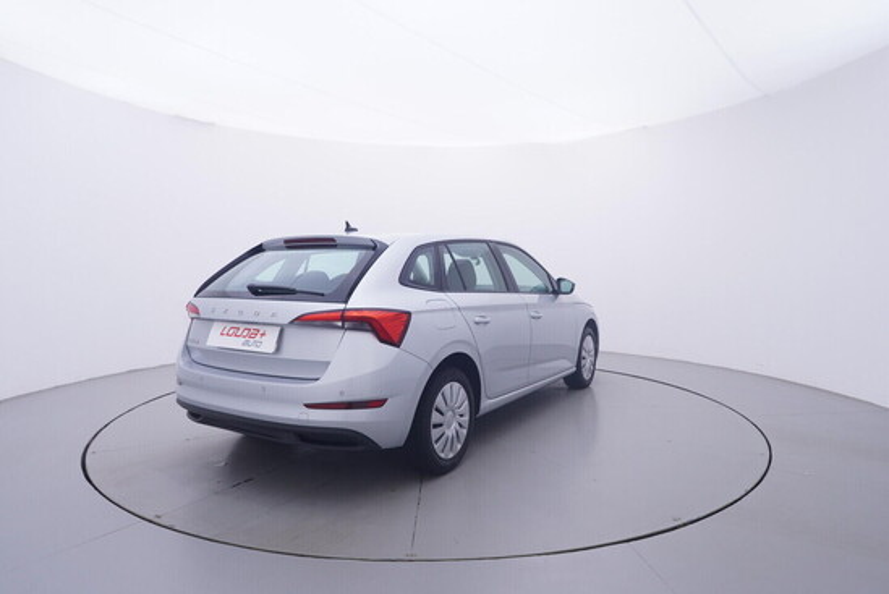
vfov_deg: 56.2
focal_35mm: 22
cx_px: 444
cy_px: 297
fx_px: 556
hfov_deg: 77.3
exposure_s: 1/80
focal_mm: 15
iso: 200
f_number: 5
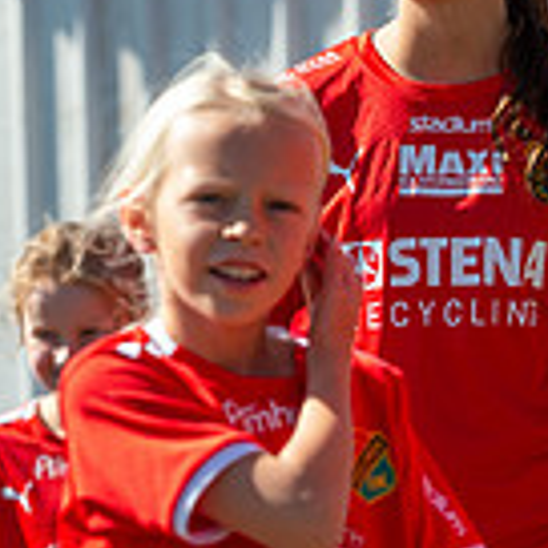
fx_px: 8024
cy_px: 492
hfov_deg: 3.9
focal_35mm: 448
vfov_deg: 3.9
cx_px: 328
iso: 320
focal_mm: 160
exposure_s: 1/1250
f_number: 5
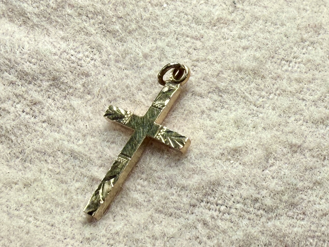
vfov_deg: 56.8
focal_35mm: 24
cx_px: 164
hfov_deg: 71.6
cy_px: 124
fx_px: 228
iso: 40
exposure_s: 1/662
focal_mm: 2.22
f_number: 2.2
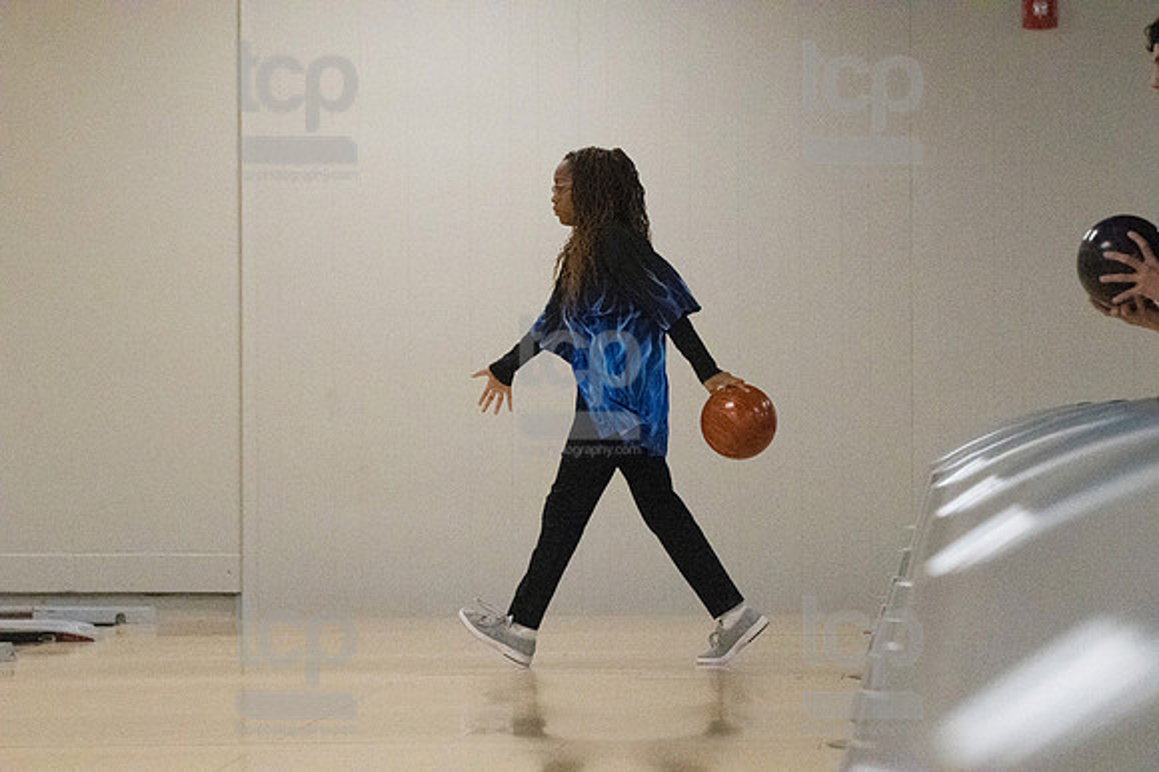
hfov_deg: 11.2
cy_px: 386
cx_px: 580
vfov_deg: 7.5
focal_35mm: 183
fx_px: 5888
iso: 10000
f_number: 4
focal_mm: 122
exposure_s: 1/1250
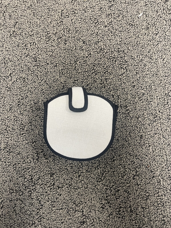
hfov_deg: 54.9
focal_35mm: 25
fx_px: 165
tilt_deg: -85.3
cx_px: 86
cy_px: 114
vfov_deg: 69.4
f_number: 1.6
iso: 160
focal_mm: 5.1
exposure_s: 1/60
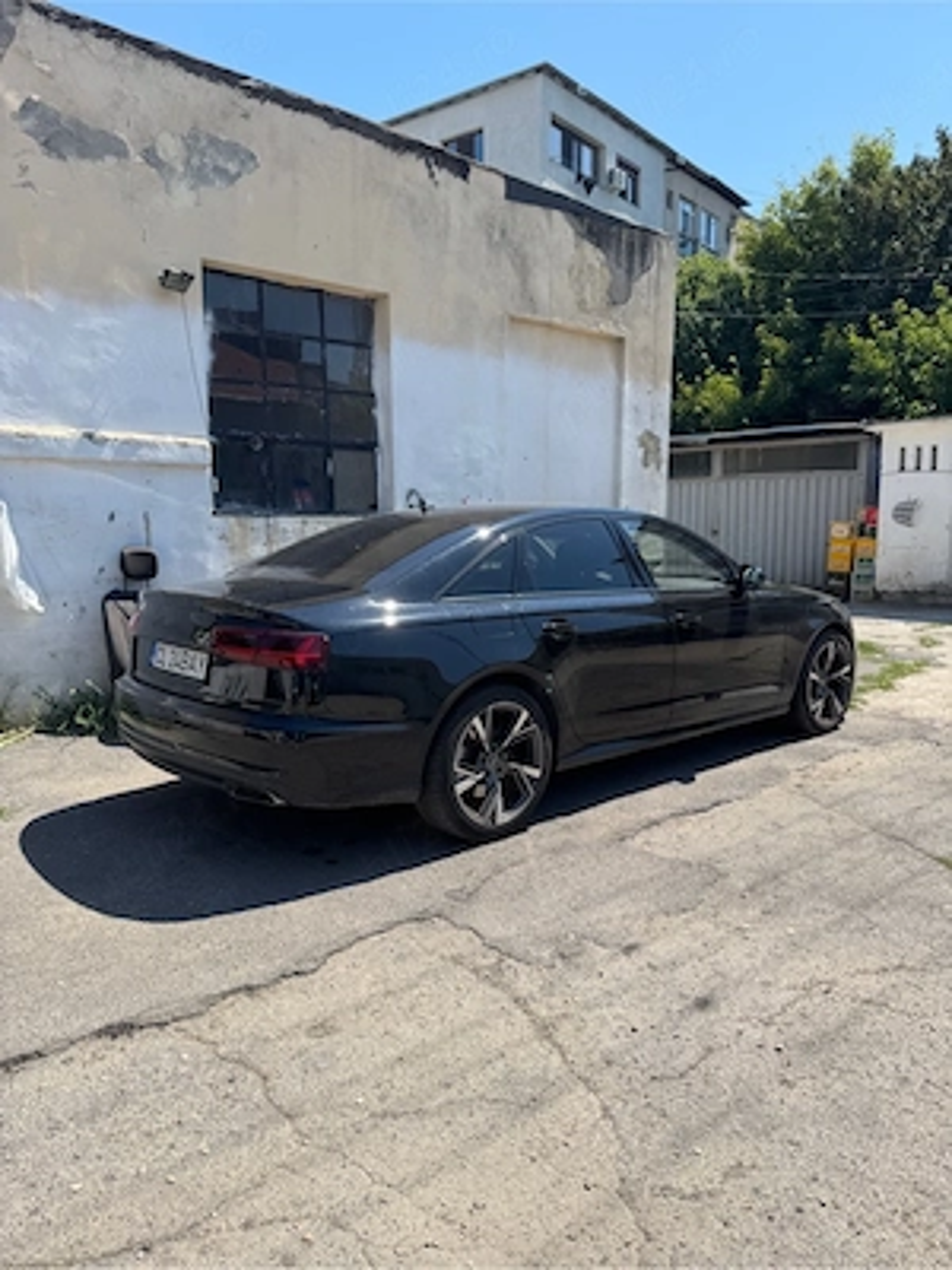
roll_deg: +1.1
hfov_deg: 56.8
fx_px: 880
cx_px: 476
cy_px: 635
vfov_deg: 71.6
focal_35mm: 24
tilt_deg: -7.5
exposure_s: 1/2959
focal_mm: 6.76
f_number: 1.78
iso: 80
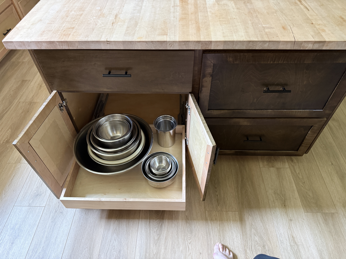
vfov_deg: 56.8
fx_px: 240
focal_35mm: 24
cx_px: 173
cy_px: 130
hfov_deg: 71.6
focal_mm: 6.76
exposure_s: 1/60
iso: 640
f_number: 1.78
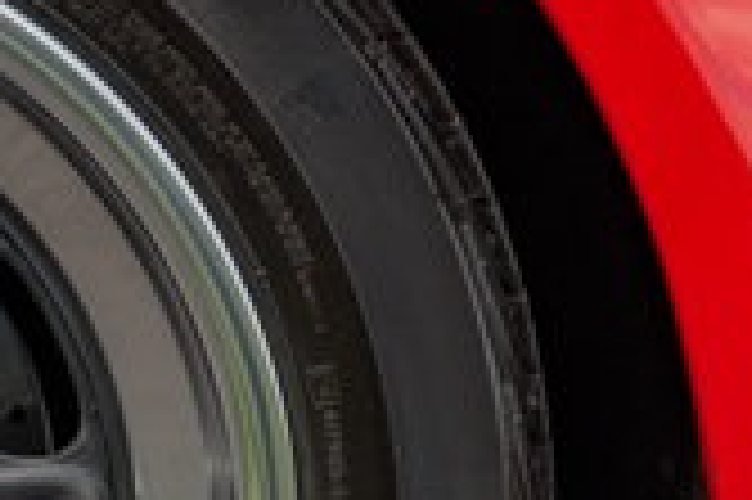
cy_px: 410
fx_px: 3068
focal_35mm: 147
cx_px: -335
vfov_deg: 9.3
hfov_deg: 13.3
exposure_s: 1/1000
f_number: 2.8
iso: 100
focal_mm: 32
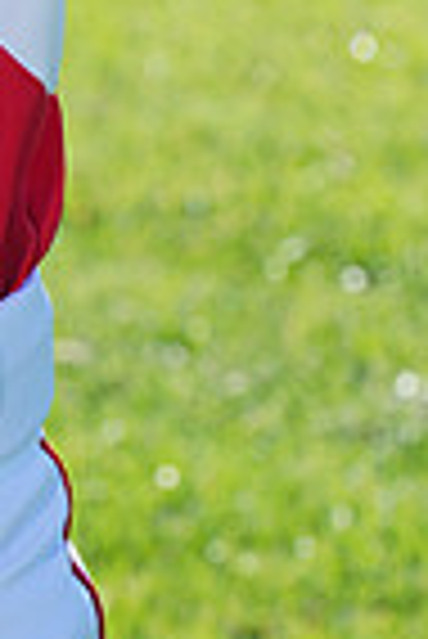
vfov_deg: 2.6
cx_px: -282
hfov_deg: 1.7
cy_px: -436
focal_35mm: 792
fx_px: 14089
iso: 200
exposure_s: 1/200
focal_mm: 194
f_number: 10
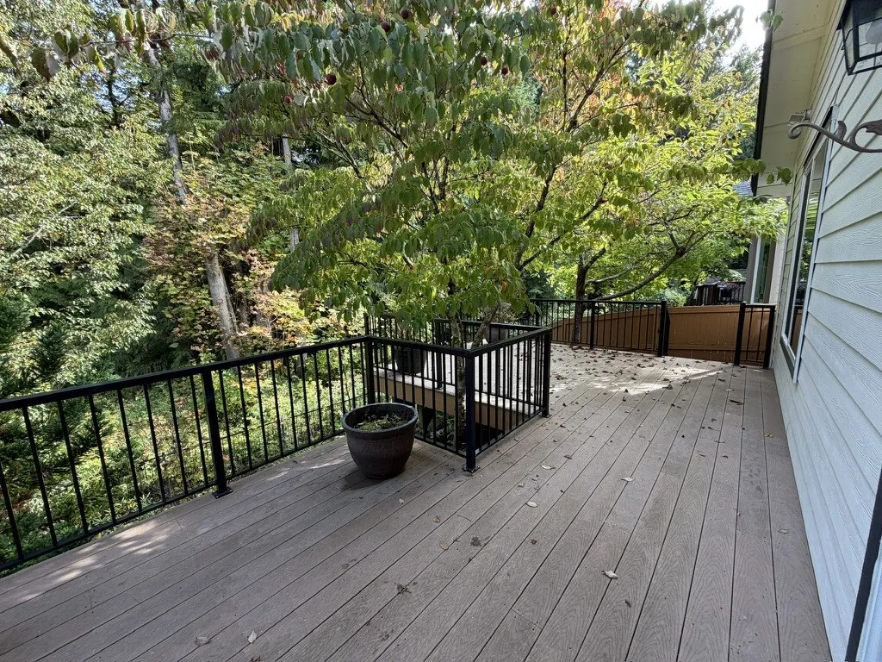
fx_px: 357
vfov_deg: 85.7
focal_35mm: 14
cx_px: 441
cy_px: 331
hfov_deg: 102.1
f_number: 2.2
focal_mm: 2.22
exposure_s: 1/121
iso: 64
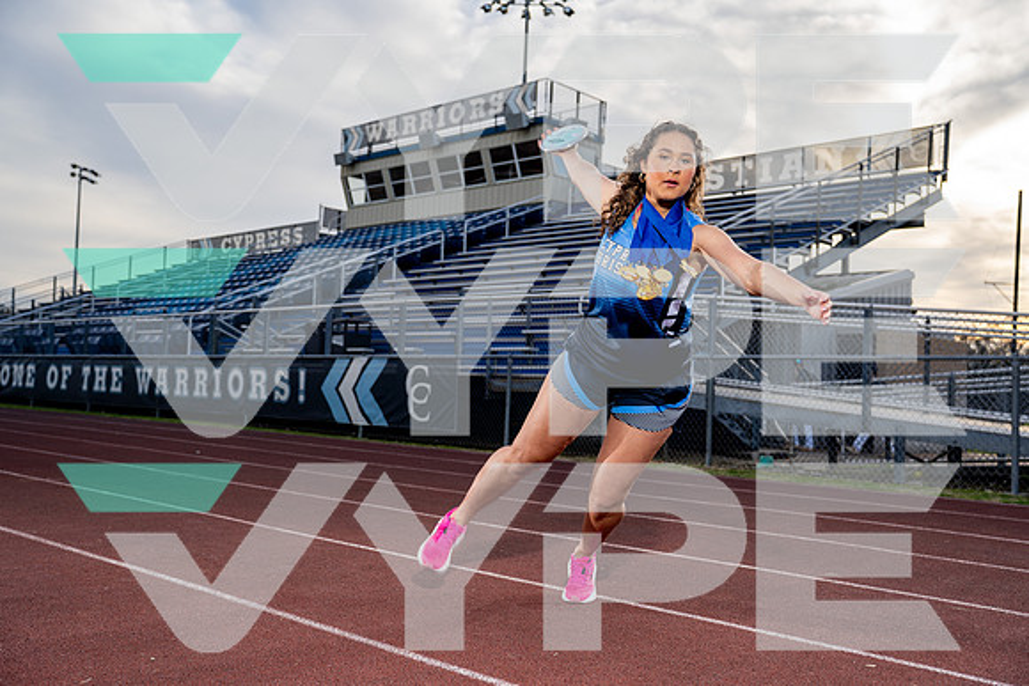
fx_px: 1029
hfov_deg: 53.1
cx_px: 514
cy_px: 343
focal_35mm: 36
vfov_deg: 36.9
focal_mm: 36
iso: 100
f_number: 4
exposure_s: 1/250
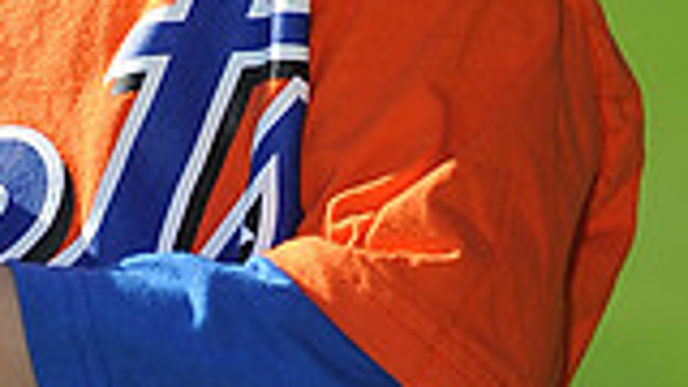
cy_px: -477
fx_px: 13883
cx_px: 13
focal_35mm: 761
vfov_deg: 1.6
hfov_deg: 2.8
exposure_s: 1/1250
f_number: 4.5
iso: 200
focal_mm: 200
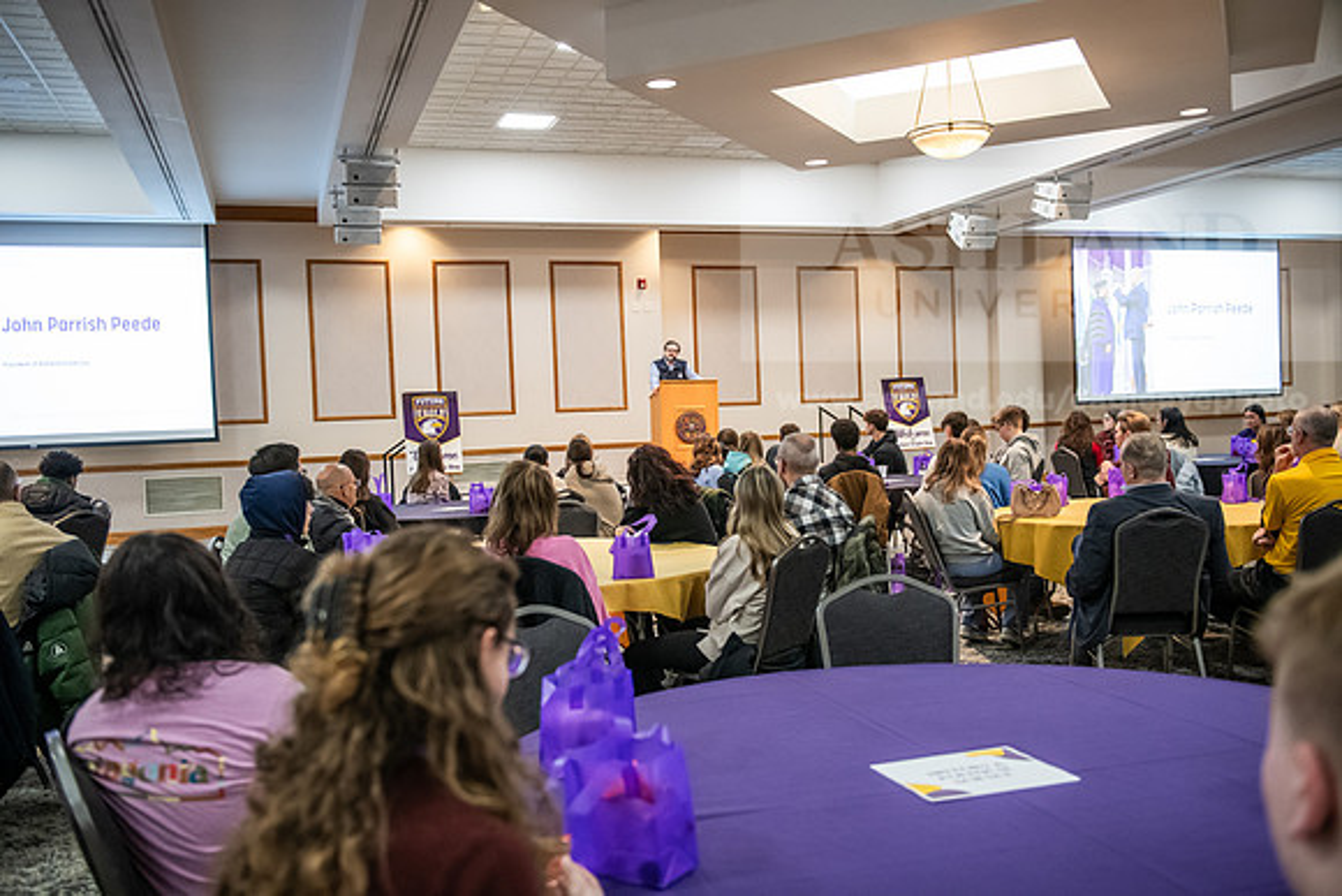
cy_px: 448
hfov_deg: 58.7
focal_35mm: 32
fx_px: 1193
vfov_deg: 41.1
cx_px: 671
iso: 2500
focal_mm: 32
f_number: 3.2
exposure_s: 1/200
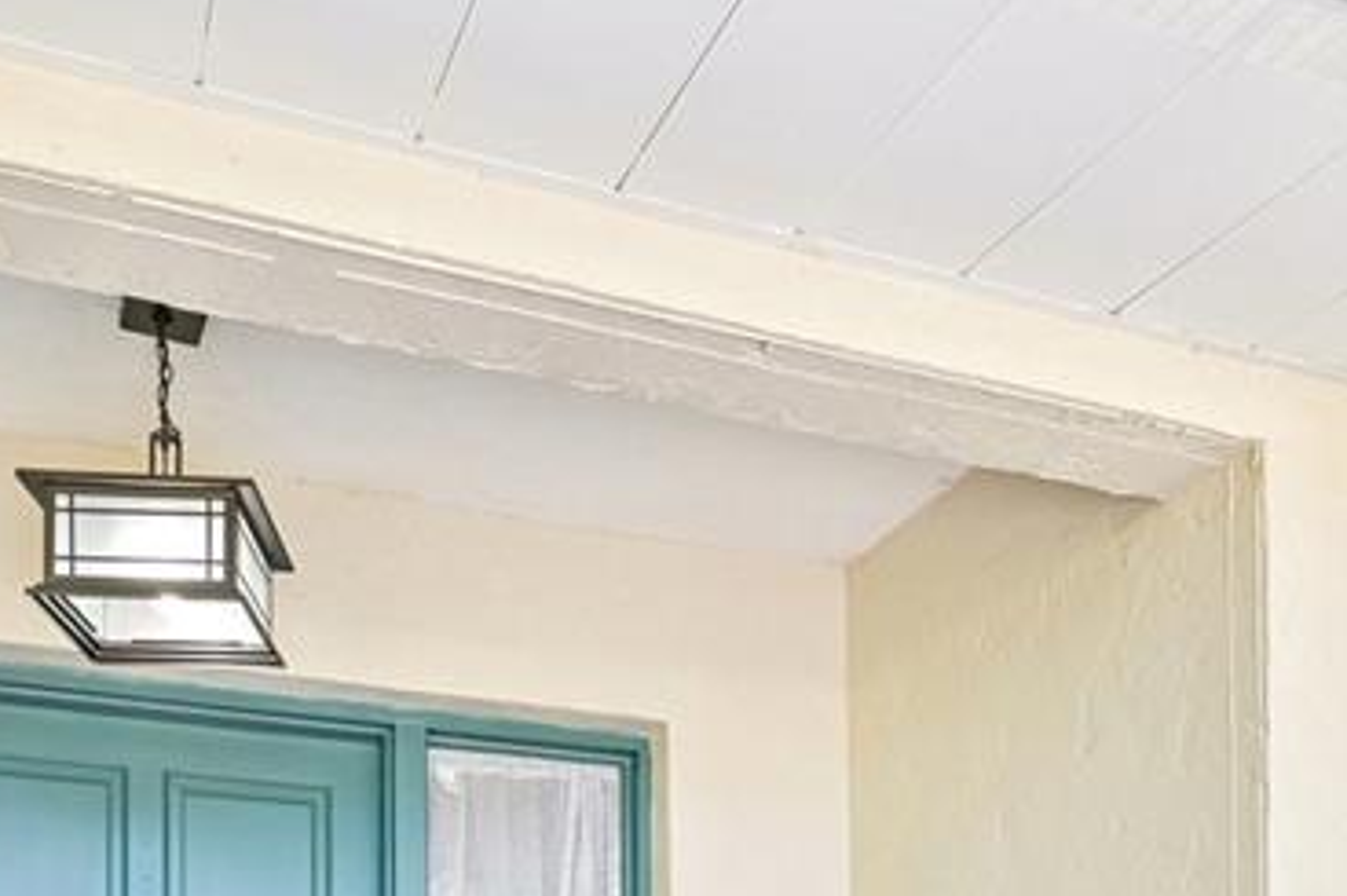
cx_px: 659
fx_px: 1459
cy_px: 1211
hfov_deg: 49.6
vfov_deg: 27.5
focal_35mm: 39
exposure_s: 1/125
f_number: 8
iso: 400
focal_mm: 14
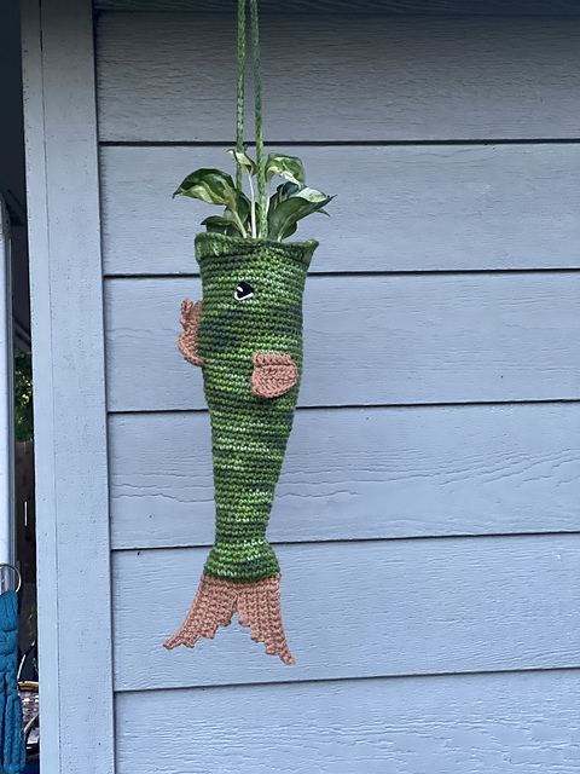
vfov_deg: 36.8
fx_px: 1162
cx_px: 290
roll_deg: +1.6
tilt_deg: +4.5
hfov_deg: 28.0
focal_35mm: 52
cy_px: 387
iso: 250
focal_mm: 6
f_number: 2
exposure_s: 1/40
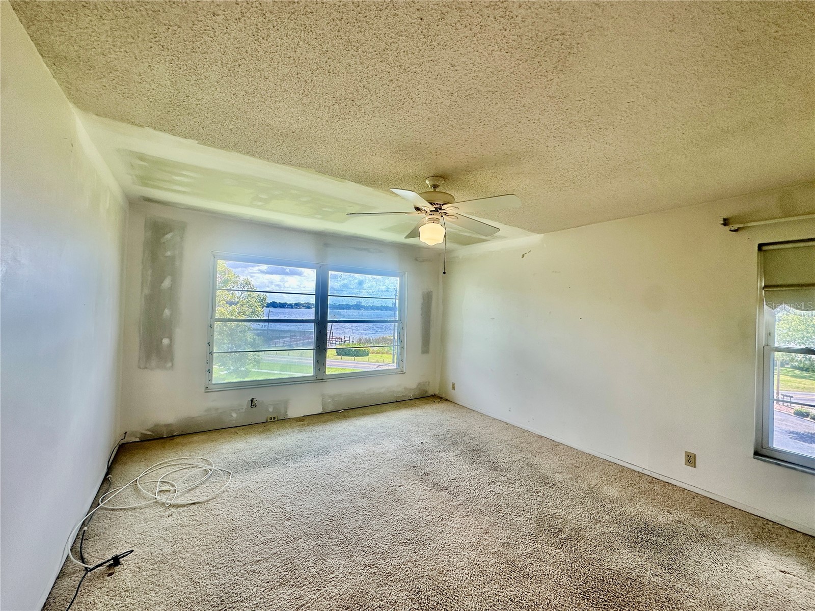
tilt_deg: +0.9
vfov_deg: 85.7
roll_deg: -2.6
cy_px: 306
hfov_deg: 102.1
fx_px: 330
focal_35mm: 14
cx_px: 408
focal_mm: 2.22
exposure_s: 1/198
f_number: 2.2
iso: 40
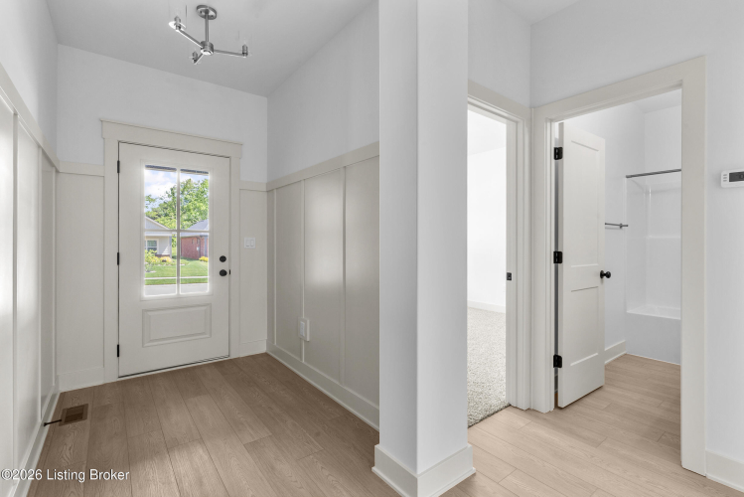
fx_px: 331
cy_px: 248
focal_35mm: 16
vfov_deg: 73.8
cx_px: 372
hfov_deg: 96.7
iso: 400
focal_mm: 16
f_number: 11
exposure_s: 1/2
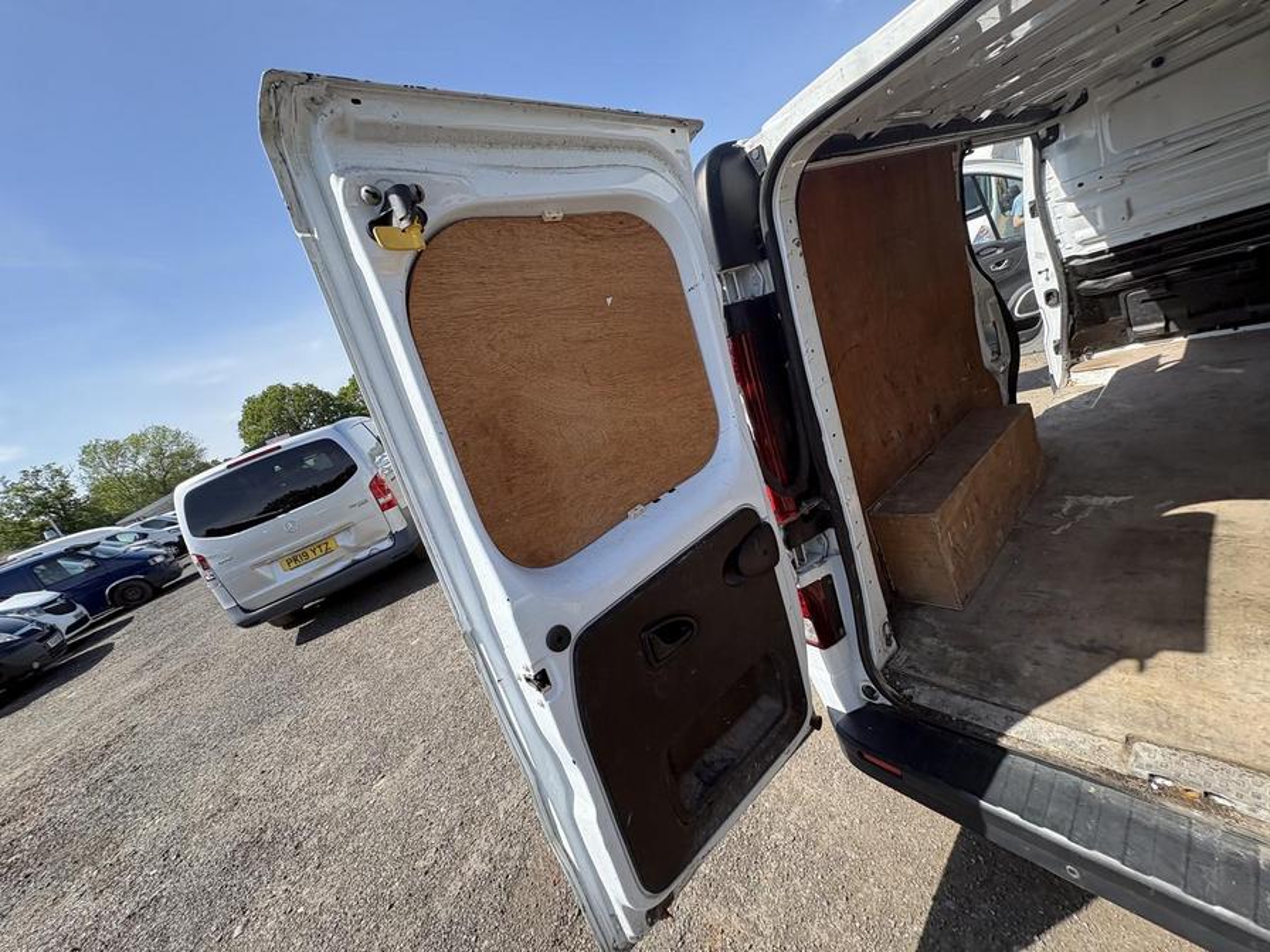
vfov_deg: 85.7
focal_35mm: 14
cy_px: 476
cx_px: 635
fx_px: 514
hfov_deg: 102.1
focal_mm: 2.22
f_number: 2.2
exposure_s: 1/605
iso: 64
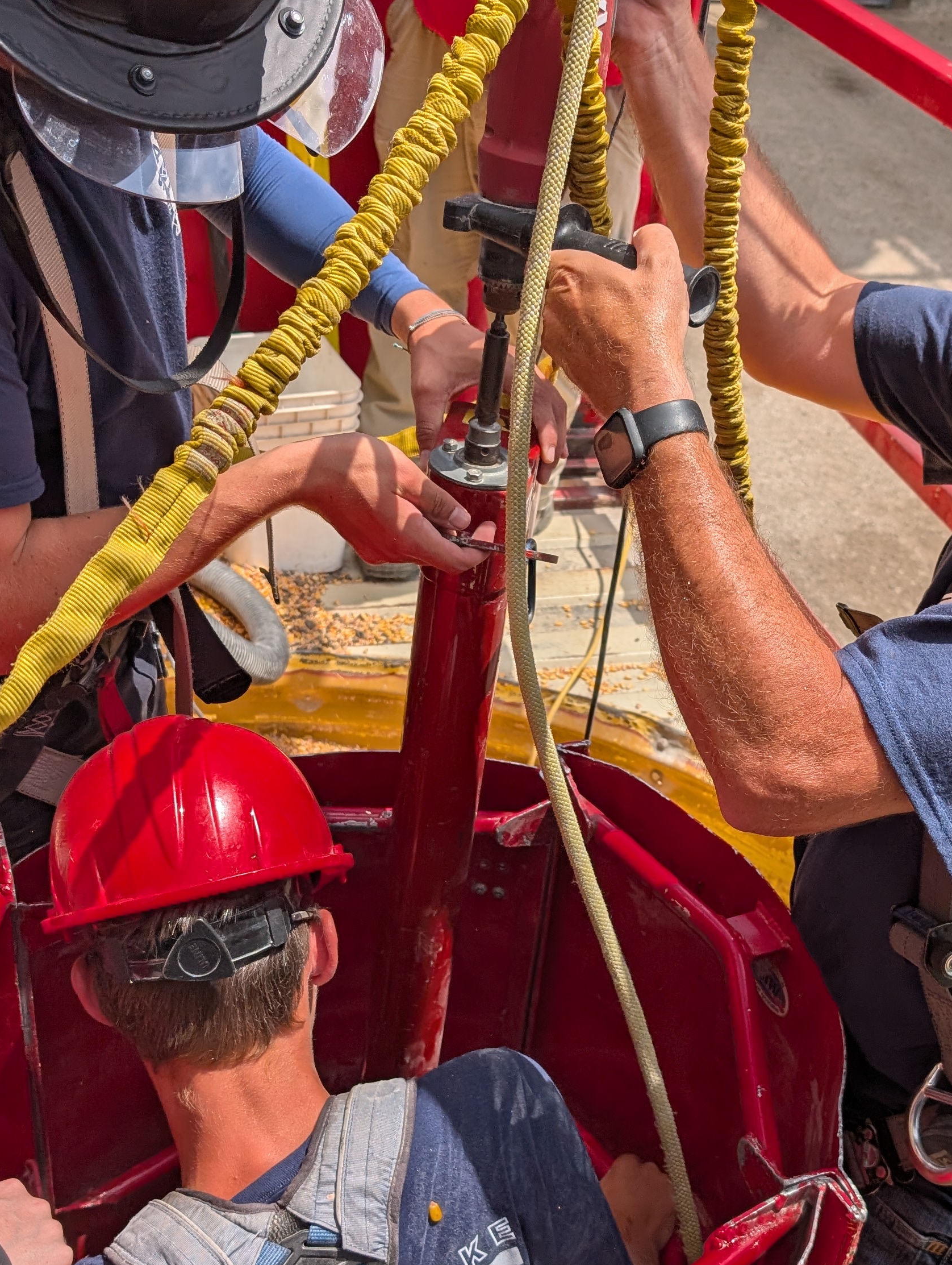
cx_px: 607
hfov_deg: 32.8
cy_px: 798
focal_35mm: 44
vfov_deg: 42.5
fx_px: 1609
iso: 20
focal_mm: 6.9
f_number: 1.68
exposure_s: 1/1825
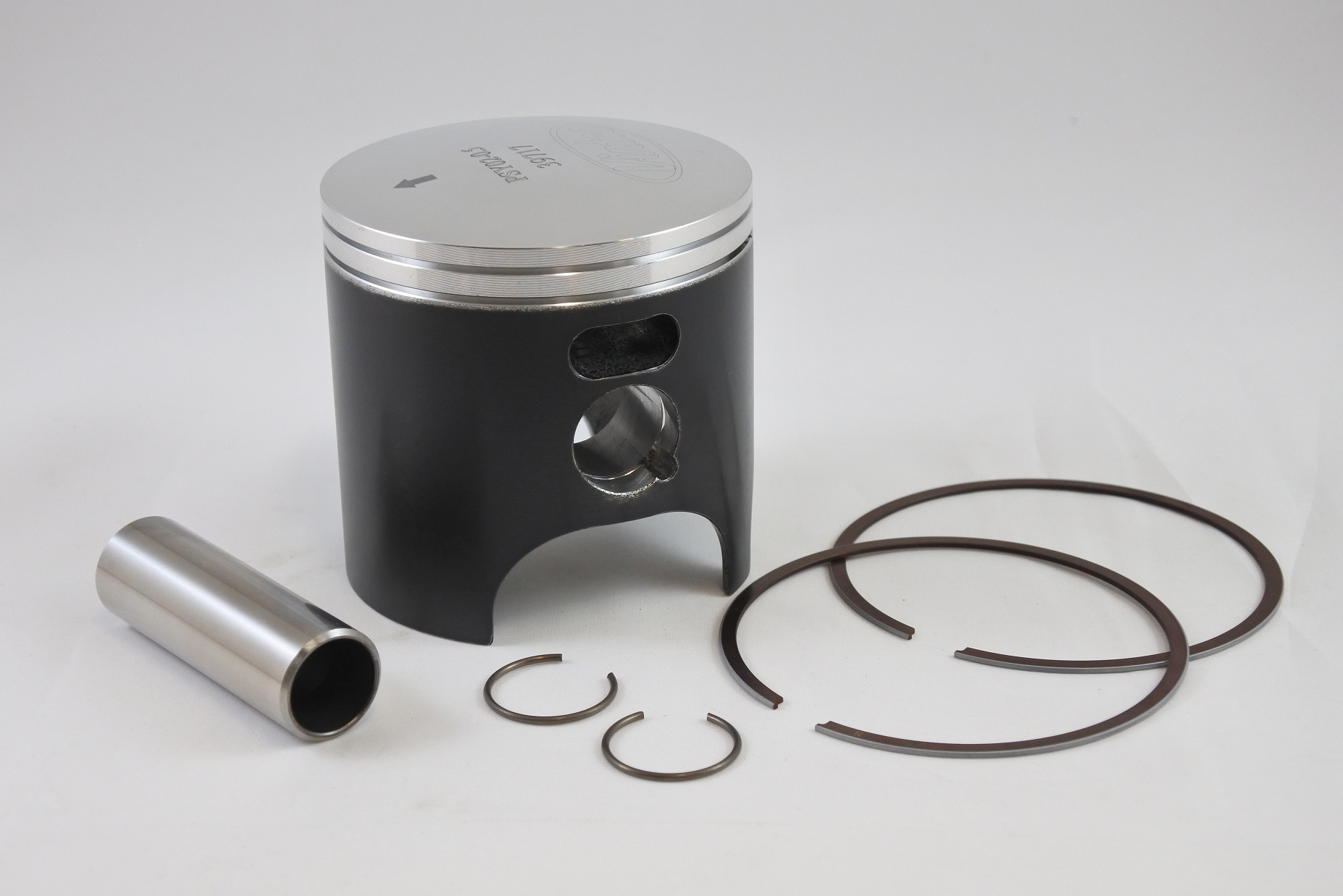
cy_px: 448
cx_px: 672
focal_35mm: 60
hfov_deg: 33.4
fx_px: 2239
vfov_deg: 22.6
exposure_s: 1/125
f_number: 4.8
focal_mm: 22.3
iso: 500
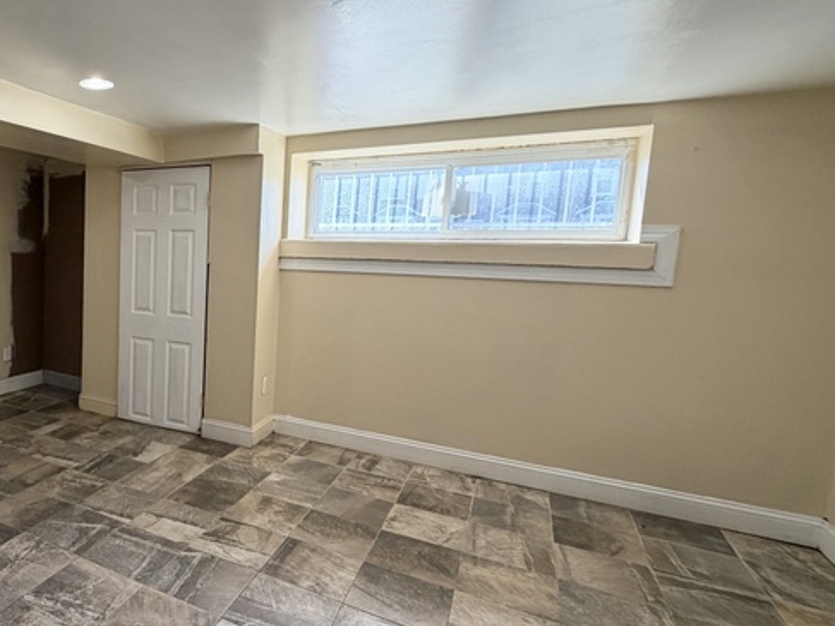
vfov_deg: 58.9
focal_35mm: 23
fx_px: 555
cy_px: 310
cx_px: 151
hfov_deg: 66.2
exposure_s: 1/120
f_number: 2.2
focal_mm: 2.22
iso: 125
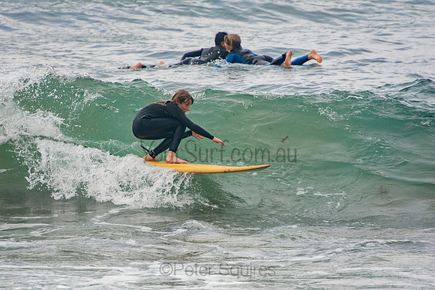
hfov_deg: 3.4
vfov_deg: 2.3
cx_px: 218
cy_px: 145
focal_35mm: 600
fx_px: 7251
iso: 280
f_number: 5.6
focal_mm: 400
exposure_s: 1/1250
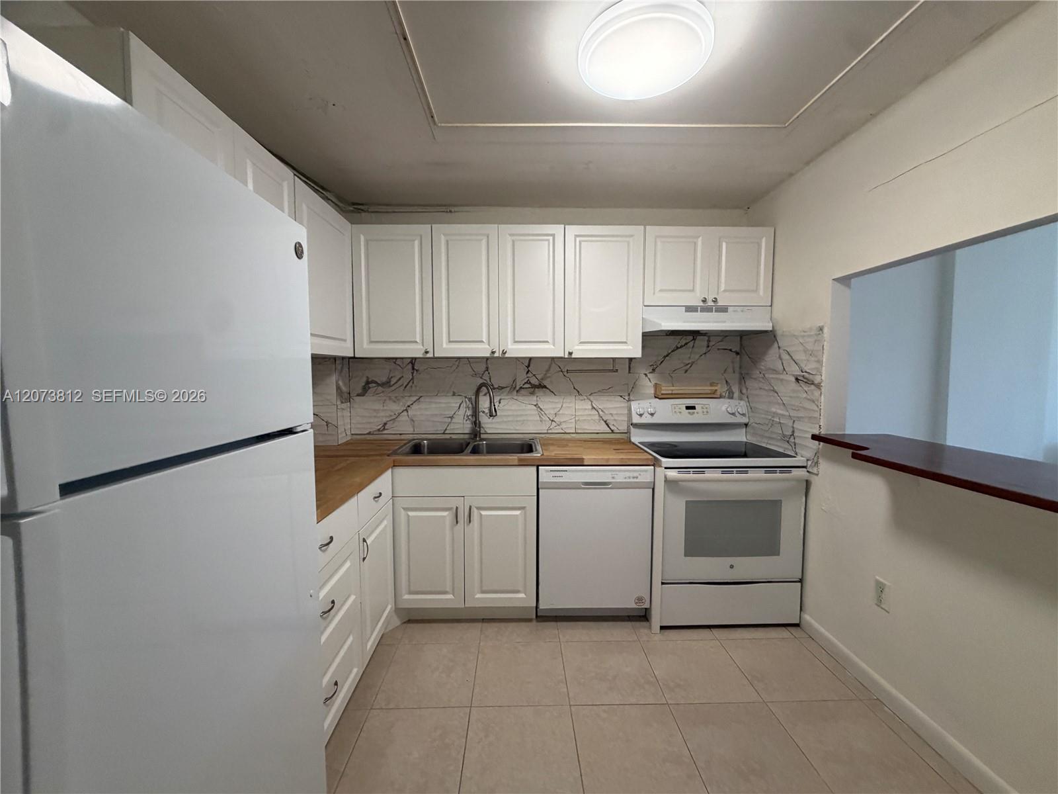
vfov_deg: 85.7
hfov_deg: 102.1
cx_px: 529
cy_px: 397
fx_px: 428
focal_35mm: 14
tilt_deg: -3.9
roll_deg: +1.0
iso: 250
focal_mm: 2.22
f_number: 2.2
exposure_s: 1/120
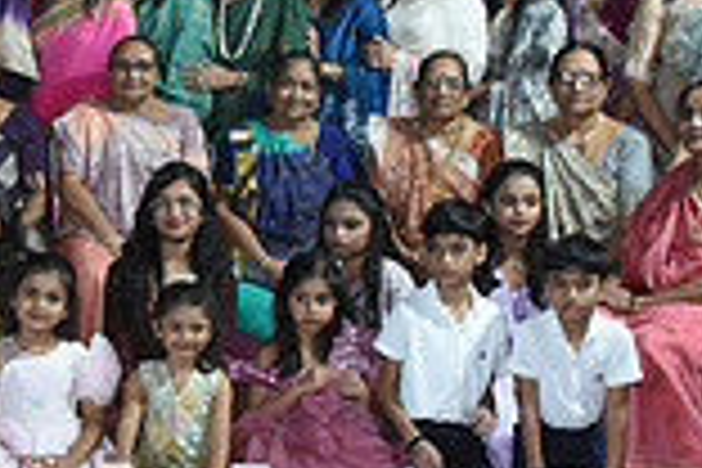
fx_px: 1735
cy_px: 196
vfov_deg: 15.4
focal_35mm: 89
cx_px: -32
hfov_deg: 21.9
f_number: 7.1
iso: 2500
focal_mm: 24
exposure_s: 1/160
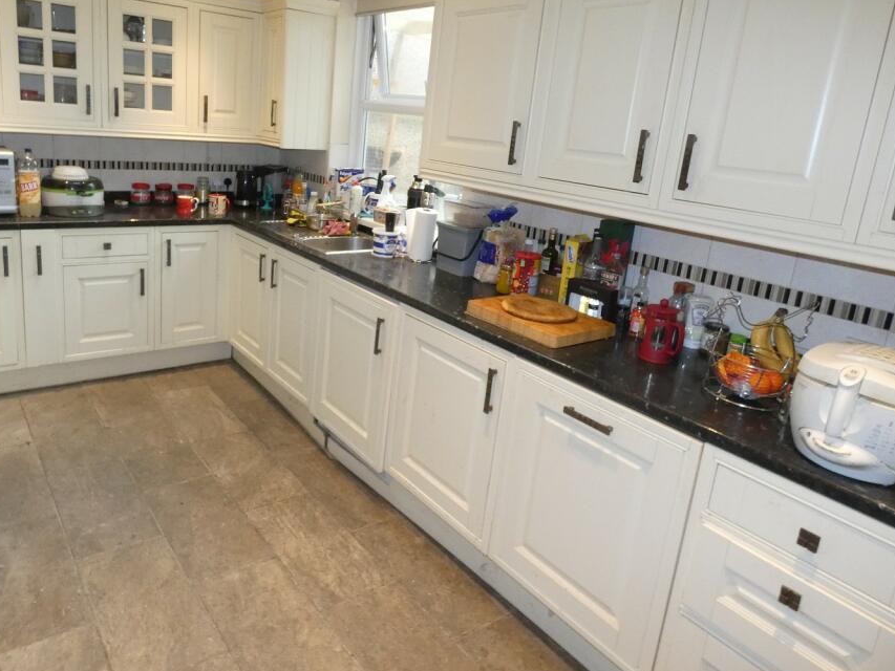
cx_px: 374
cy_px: 276
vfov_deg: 56.5
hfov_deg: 71.1
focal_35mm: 24
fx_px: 621
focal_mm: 3.6
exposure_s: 1/60
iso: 400
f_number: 2.8
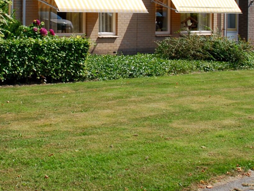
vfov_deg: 14.3
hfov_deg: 19.3
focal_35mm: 101
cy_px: -17
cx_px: 68
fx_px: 741
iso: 100
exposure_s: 1/250
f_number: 8
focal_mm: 22
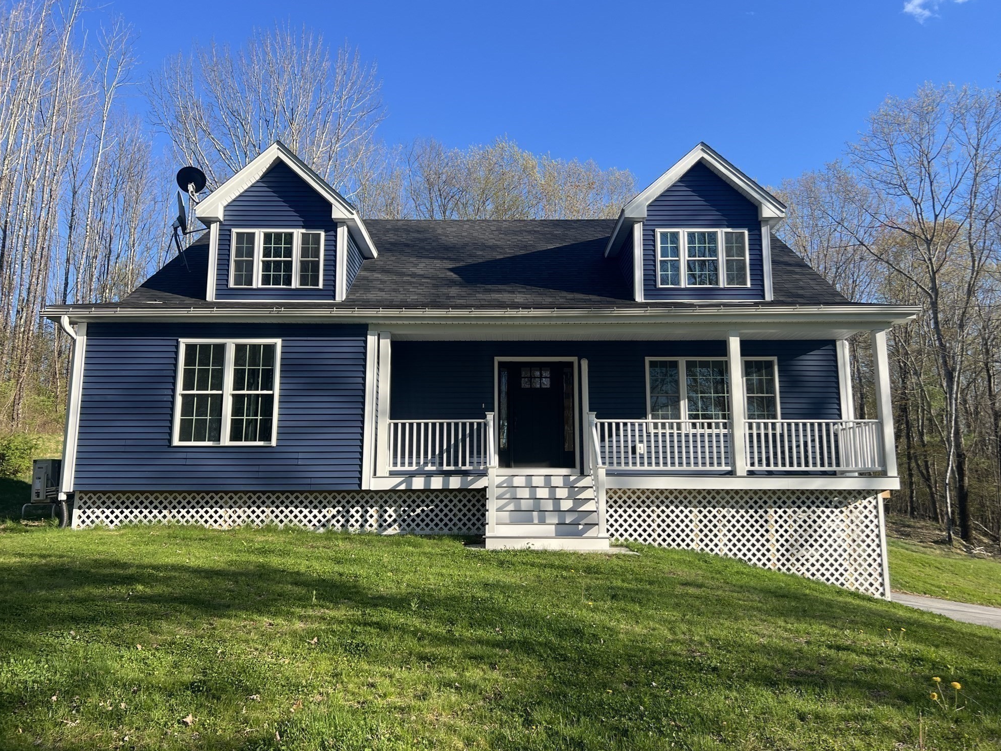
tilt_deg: +7.7
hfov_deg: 65.3
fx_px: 781
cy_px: 378
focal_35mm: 27
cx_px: 502
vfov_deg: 51.4
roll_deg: +0.2
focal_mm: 5.7
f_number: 1.5
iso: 50
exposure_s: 1/1808
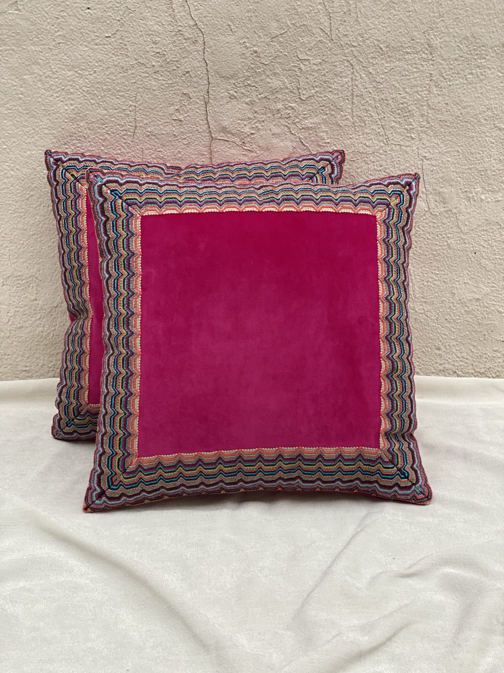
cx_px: 252
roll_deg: +1.7
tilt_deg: -19.2
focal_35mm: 52
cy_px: 336
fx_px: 1009
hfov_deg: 28.0
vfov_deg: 36.8
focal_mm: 6
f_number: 2
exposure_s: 1/122
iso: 200
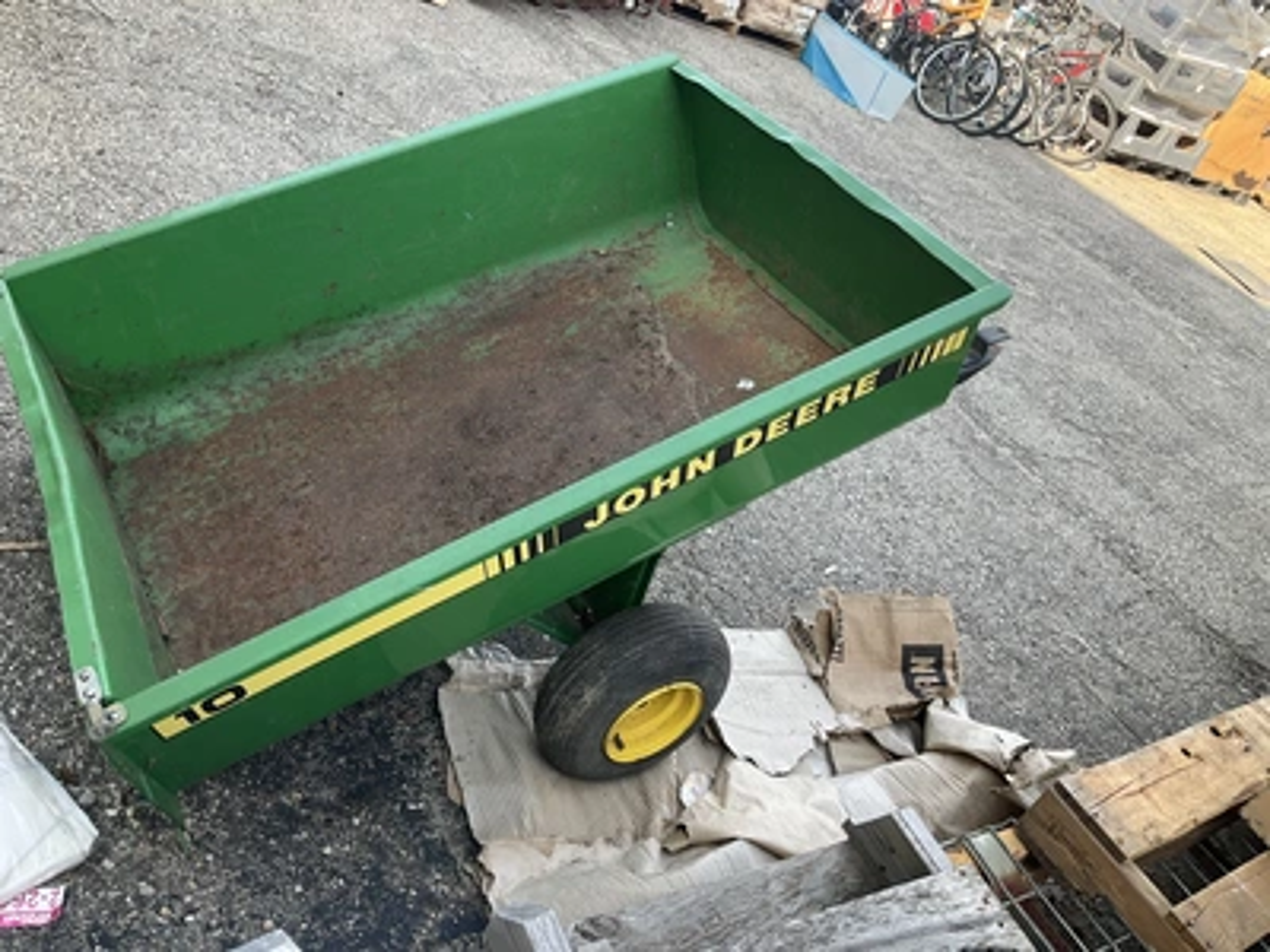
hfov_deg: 61.7
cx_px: 635
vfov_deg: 48.2
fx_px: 1064
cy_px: 476
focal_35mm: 29
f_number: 1.8
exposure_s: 1/190
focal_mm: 3
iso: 20
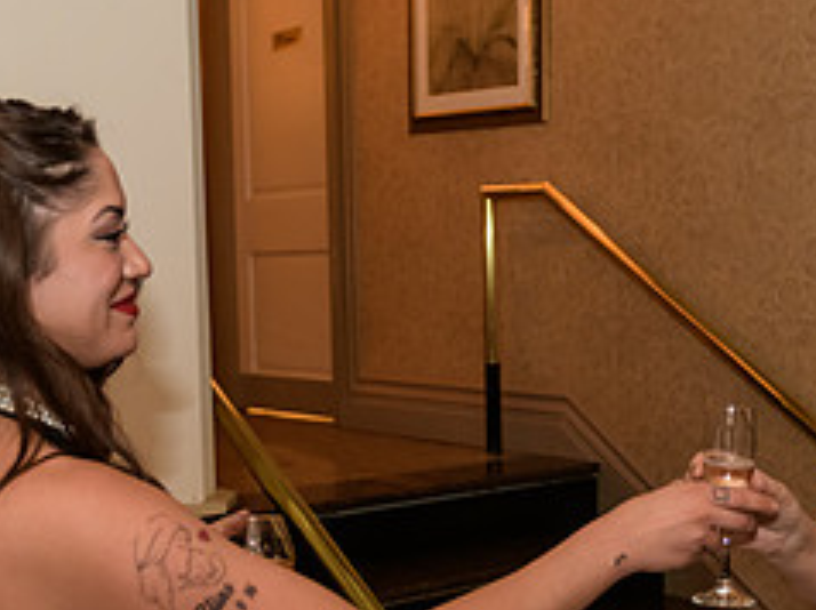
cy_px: 427
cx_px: 518
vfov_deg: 23.8
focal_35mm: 61
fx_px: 1436
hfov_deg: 31.5
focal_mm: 26
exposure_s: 1/125
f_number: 3.2
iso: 1600
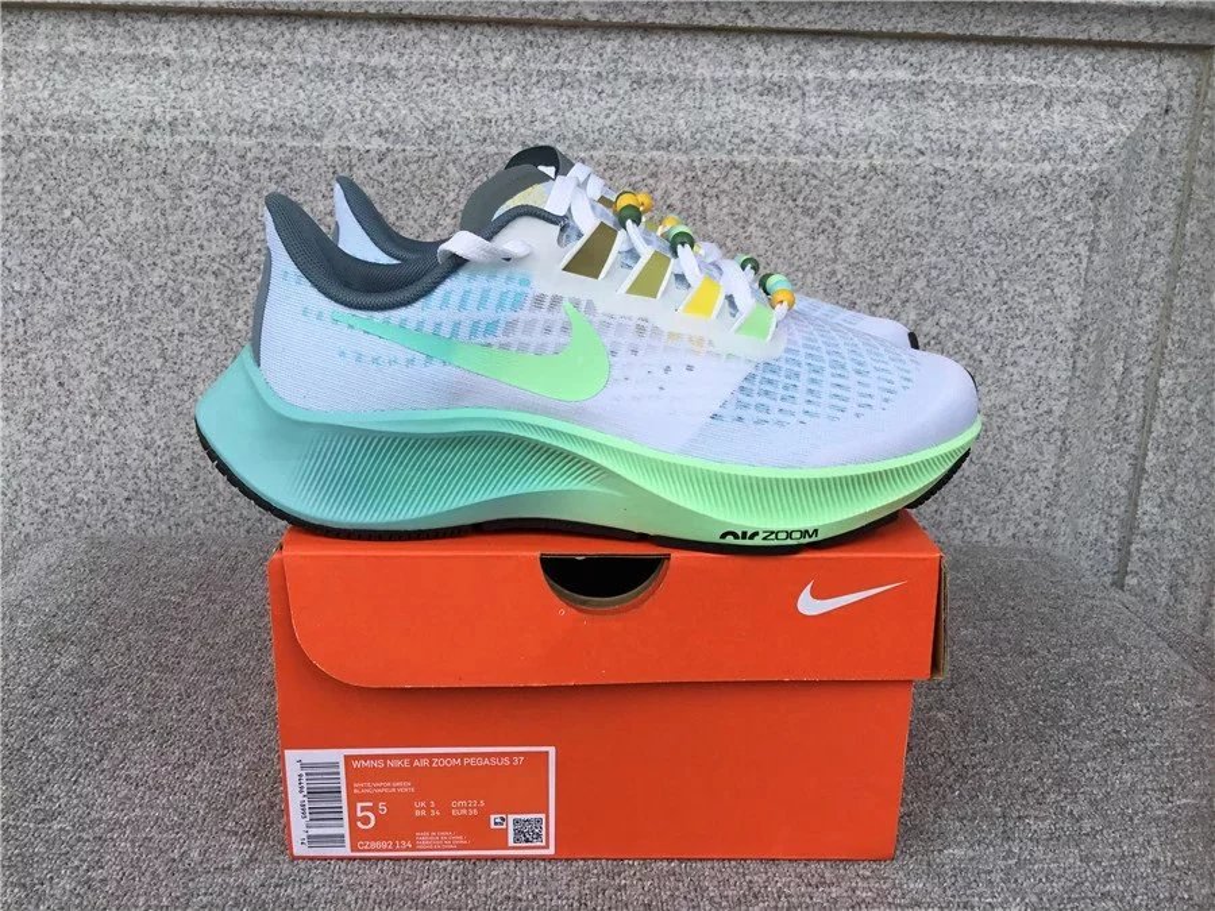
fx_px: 1088
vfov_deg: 45.4
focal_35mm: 31
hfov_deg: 58.4
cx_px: 608
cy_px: 456
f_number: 2.4
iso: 25
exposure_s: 1/337
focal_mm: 3.3
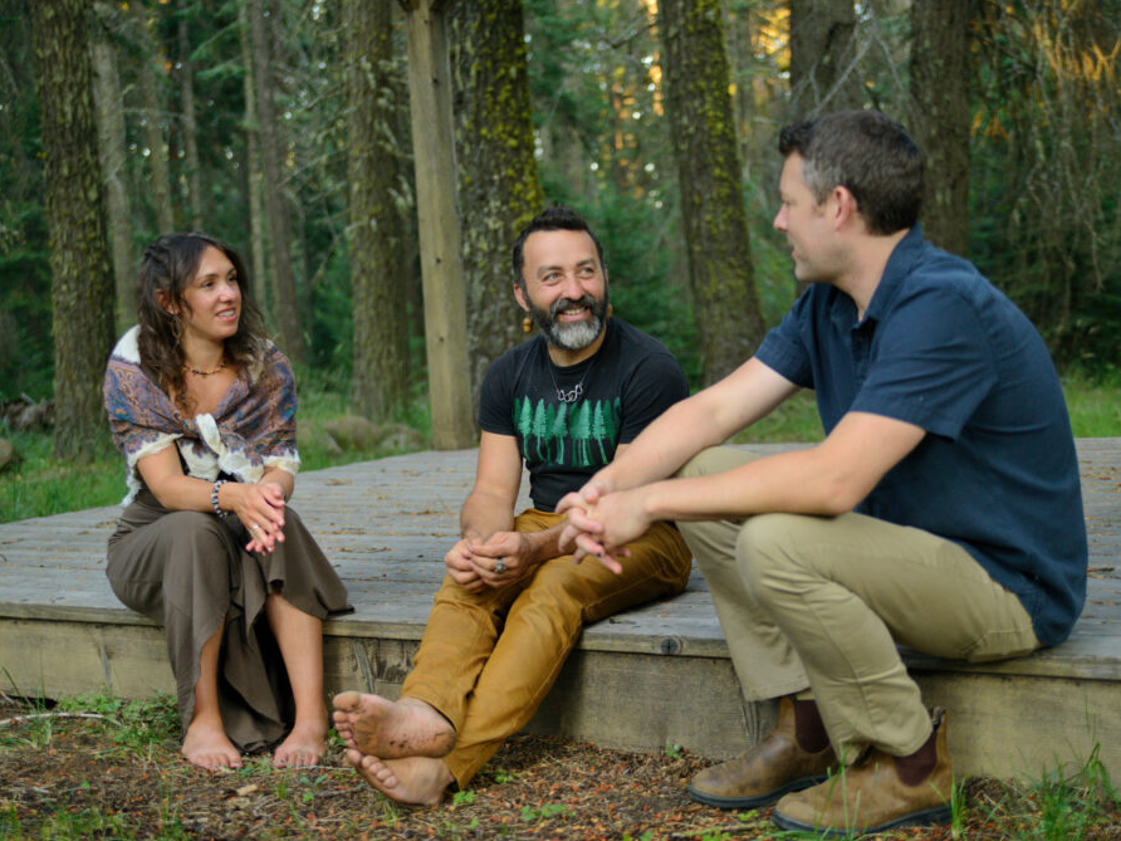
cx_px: 569
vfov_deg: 27.5
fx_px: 1716
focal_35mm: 53
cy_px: 420
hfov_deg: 36.2
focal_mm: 48
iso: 400
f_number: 2.8
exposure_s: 1/320
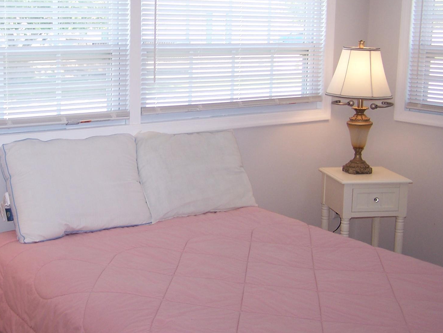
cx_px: 137
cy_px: 141
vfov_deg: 27.5
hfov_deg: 35.7
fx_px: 678
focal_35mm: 53
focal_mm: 6.3
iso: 80
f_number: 2.8
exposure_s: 1/60
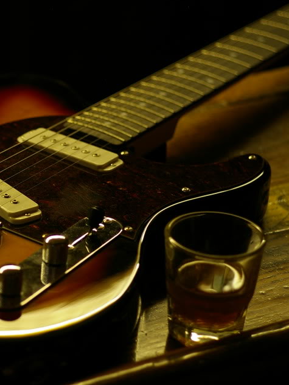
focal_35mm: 163
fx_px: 1814
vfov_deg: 12.1
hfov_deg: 9.1
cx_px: 39
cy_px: 184
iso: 400
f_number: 2.4
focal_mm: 70
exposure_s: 1/20
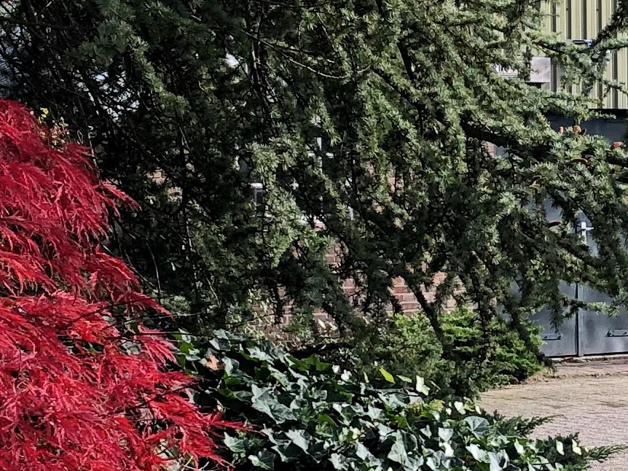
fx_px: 2376
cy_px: 403
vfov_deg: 11.3
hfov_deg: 14.8
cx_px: 599
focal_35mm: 131
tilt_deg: -3.8
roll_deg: +1.1
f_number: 1.8
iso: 20
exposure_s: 1/209
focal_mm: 3.99
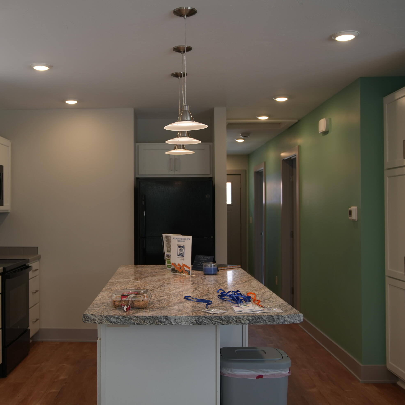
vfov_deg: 41.9
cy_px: 203
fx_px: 529
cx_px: 147
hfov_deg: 41.5
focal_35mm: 40
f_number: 3.5
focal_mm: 31
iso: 400
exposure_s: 1/160
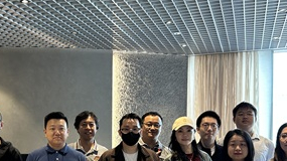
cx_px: 80
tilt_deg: -1.1
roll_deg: -0.7
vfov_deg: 21.2
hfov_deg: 37.1
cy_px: 150
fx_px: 418
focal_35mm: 55
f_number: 1.78
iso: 160
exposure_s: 1/60
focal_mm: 6.86
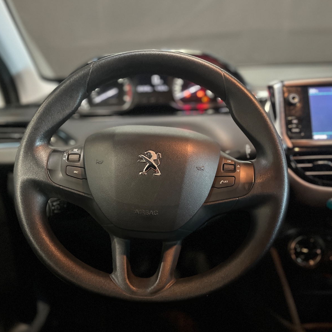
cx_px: 154
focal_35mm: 31
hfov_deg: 52.5
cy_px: 165
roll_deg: +2.9
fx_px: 336
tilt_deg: -18.2
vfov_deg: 52.5
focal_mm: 5.1
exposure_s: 1/25
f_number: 1.6
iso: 640
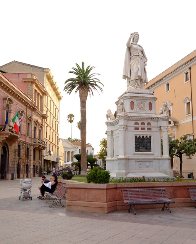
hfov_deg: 36.5
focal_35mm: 41
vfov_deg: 44.7
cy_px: 134
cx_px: 101
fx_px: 297
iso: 200
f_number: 4
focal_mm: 23
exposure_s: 1/105
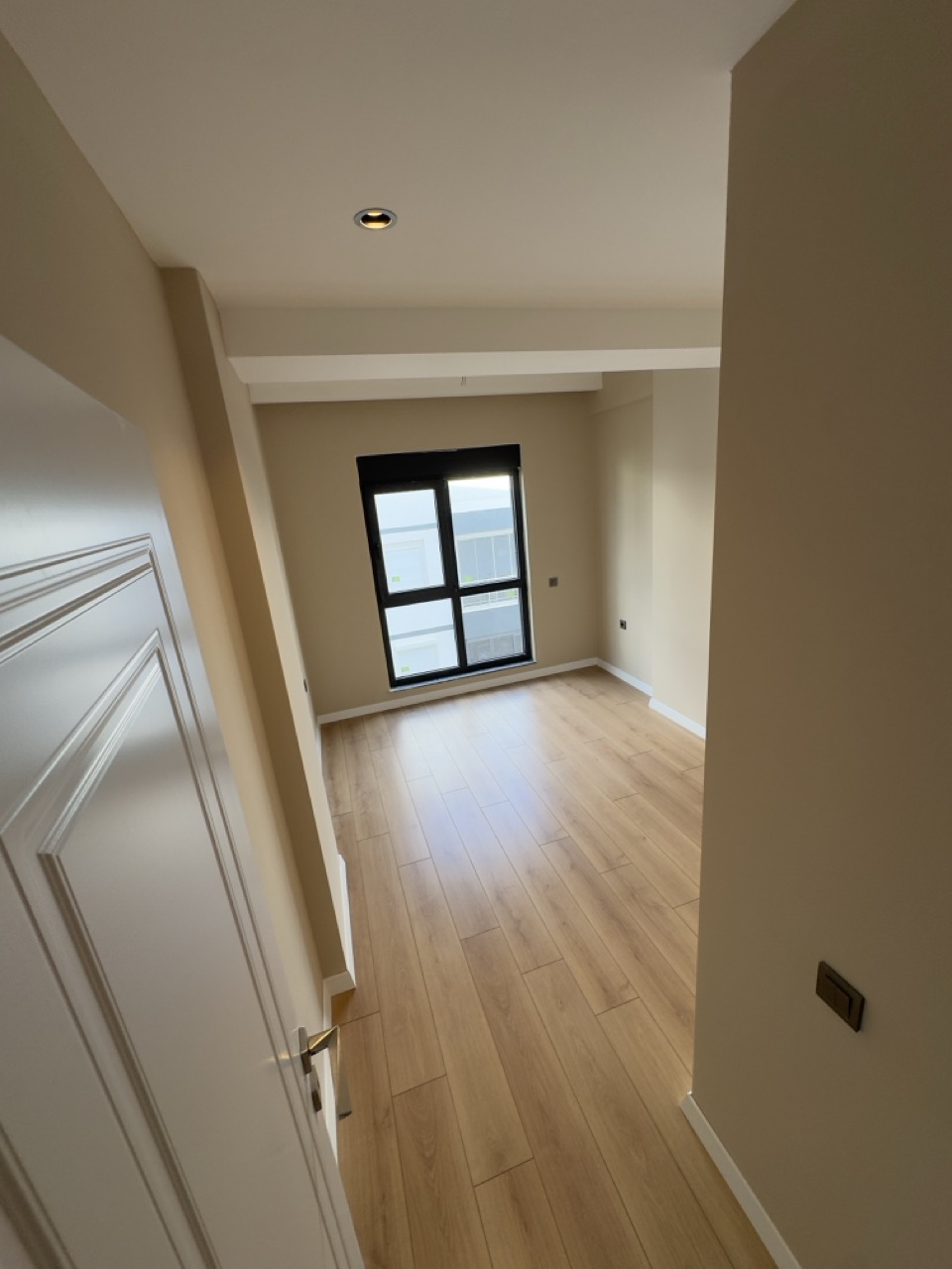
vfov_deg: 102.1
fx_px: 513
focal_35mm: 14
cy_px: 634
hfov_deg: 85.7
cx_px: 476
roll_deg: +5.7
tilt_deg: -17.3
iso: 40
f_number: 2.2
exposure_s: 1/99
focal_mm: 2.22
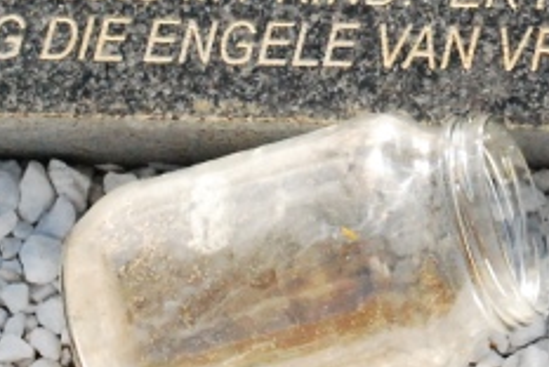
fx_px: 3833
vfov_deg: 5.4
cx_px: 535
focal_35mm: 251
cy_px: -253
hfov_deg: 8.2
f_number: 5.3
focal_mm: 38
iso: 1600
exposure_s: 1/4000
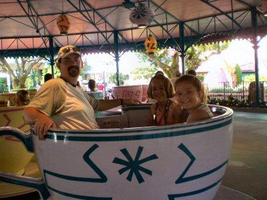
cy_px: 100
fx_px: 293
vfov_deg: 37.7
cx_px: 134
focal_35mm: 38
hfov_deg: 49.0
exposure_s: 1/100
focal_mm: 6.3
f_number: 3.1
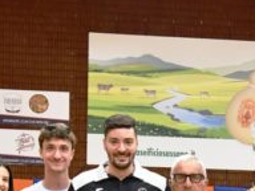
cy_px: 271
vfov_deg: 9.7
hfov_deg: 12.8
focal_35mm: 150
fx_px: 1105
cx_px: 305
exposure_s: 1/125
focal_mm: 29
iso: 4000
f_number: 5.6
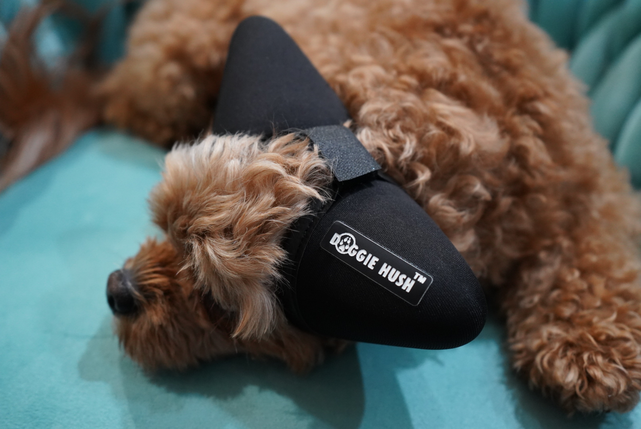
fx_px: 659
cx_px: 320
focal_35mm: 37
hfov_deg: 51.9
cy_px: 214
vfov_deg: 36.0
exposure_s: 1/60
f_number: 4
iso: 5000
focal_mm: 37
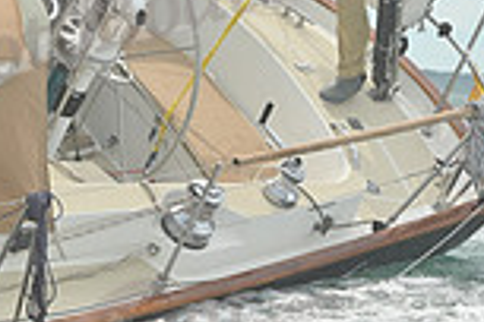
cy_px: -96
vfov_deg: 4.3
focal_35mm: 322
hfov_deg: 6.3
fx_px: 4329
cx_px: -269
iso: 320
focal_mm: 85
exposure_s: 1/1250
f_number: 9
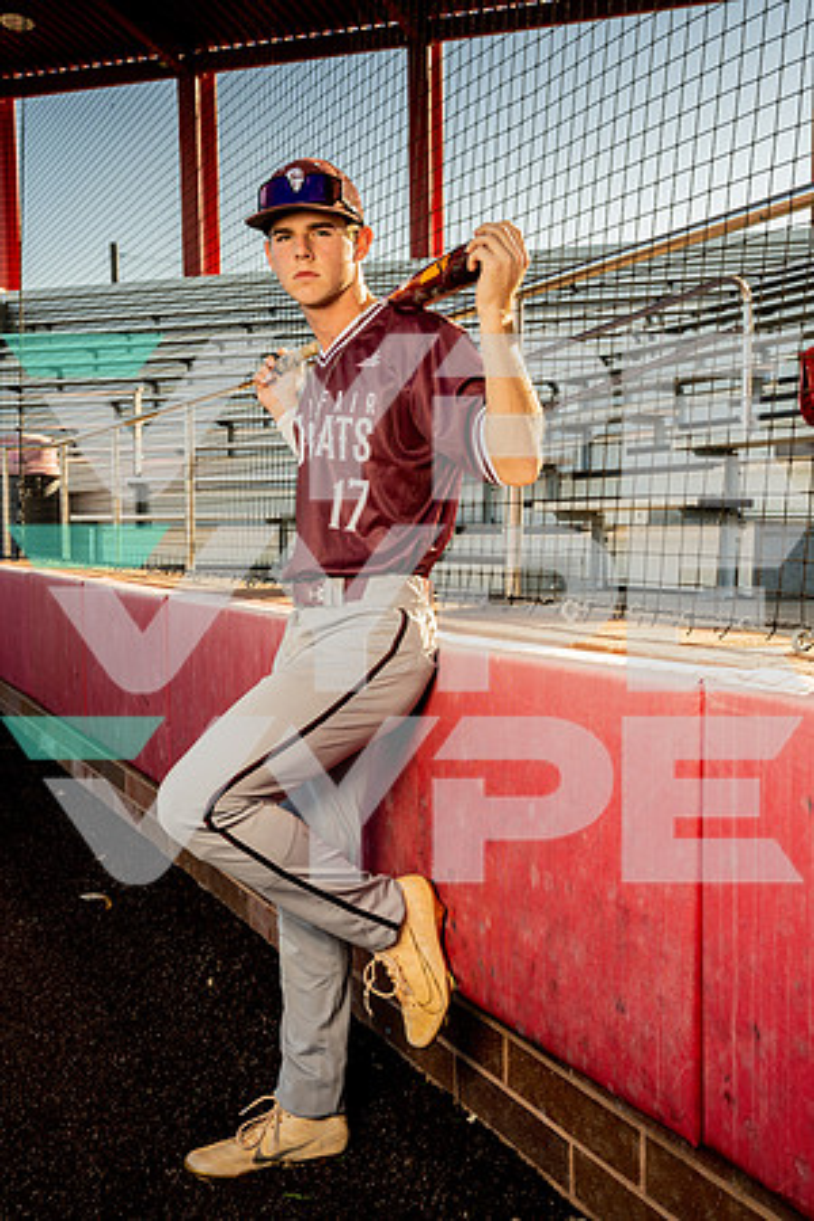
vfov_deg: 50.7
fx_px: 1289
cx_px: 407
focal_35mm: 38
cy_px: 610
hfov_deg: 35.1
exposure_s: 1/250
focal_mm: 38
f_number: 10
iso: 400
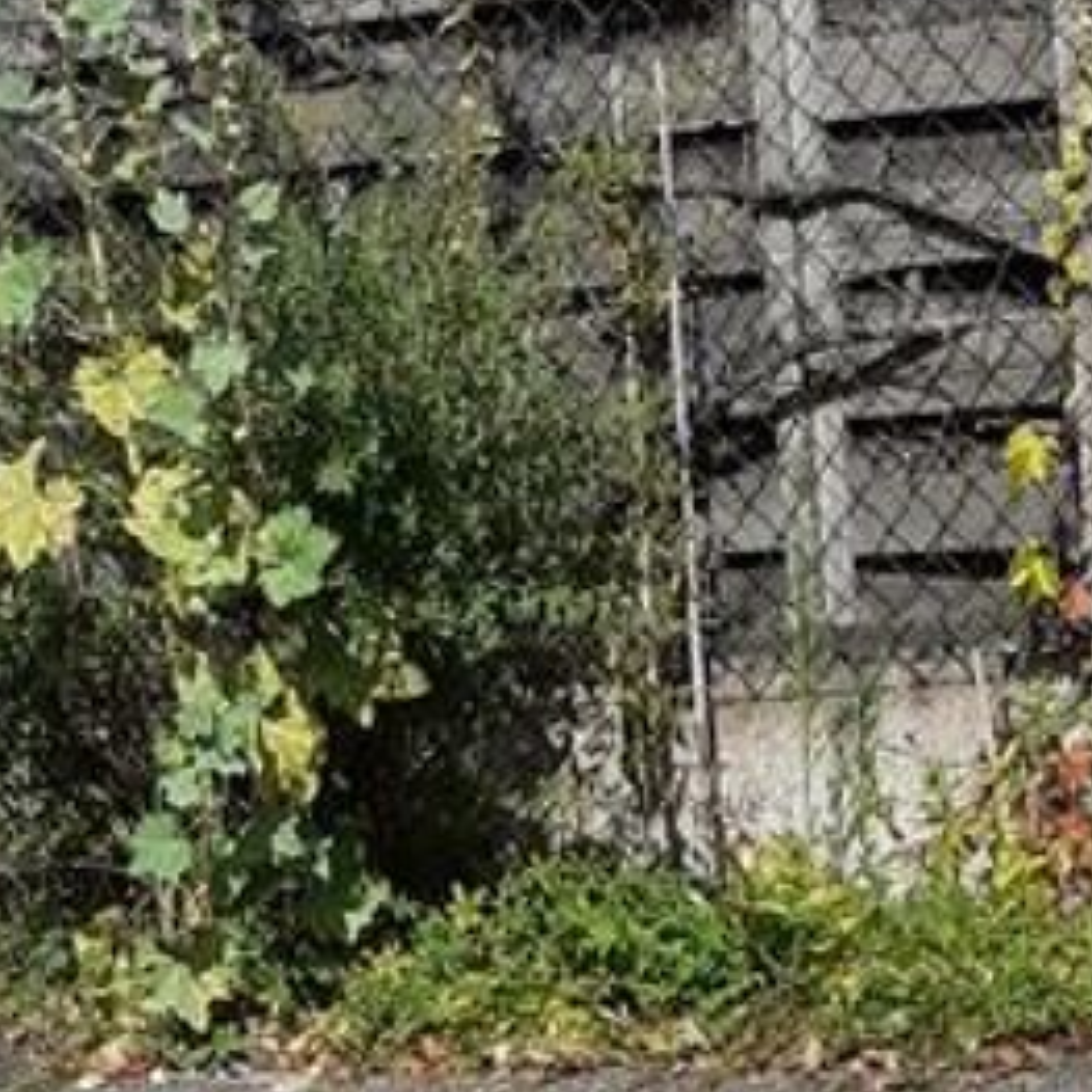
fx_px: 4319
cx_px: 1225
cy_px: 2539
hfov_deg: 14.1
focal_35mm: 121
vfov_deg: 11.9
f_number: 1.9
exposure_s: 1/2915
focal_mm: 3.6
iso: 40
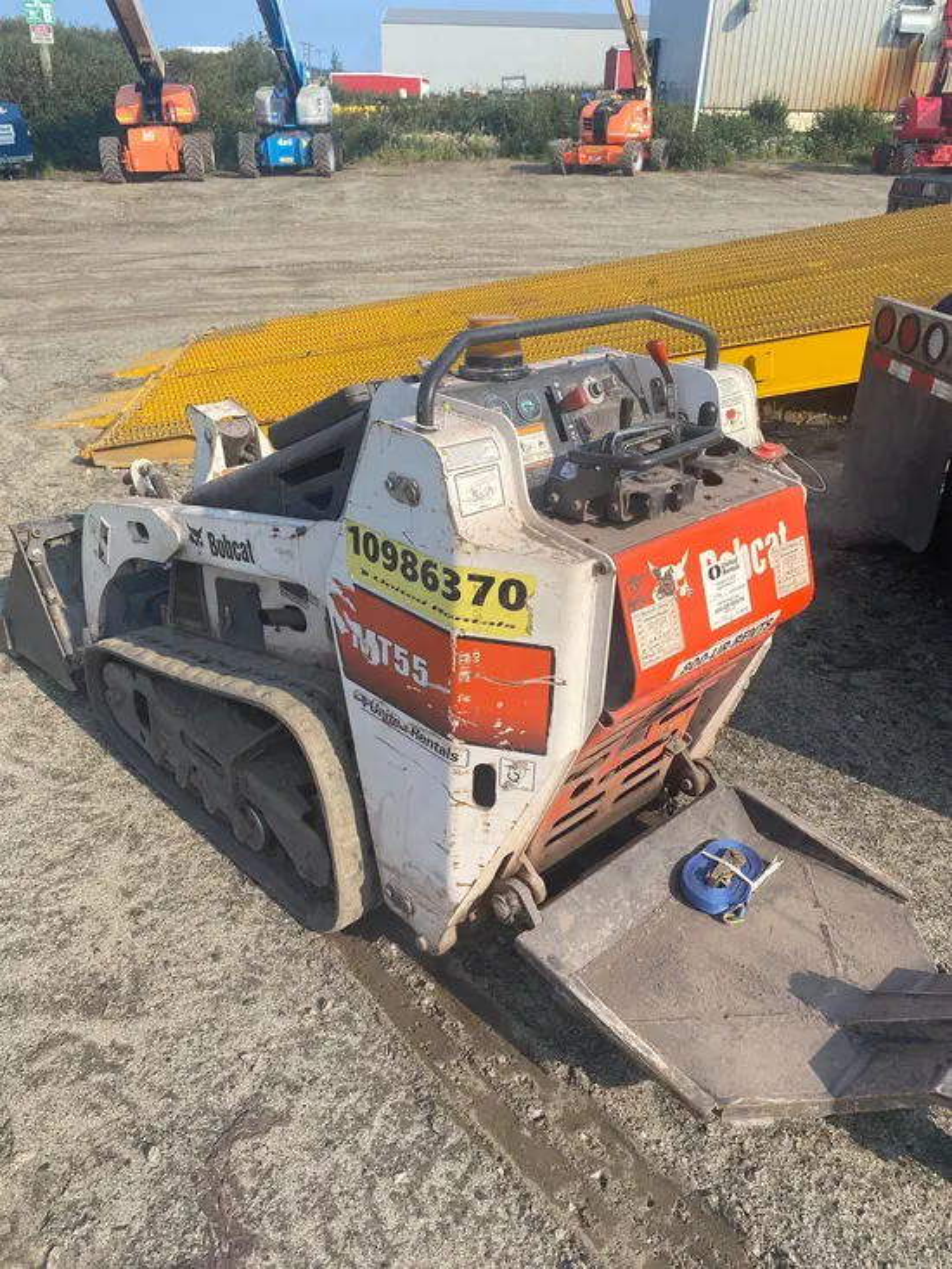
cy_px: 634
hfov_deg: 53.1
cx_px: 476
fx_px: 953
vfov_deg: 67.3
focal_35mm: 26
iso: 32
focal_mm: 4.25
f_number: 1.8
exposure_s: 1/2222
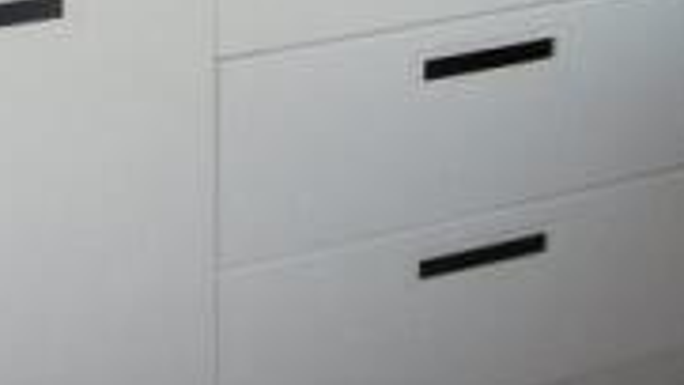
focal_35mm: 84
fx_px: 1524
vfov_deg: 13.2
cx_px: 55
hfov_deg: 24.5
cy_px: -281
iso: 200
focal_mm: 4.3
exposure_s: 1/60
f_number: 3.1
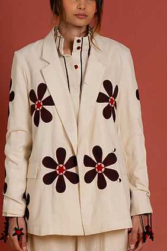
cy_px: 105
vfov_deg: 32.3
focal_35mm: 62
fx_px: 431
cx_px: 80
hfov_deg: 21.9
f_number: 2.8
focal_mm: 50
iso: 1000
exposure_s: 1/200
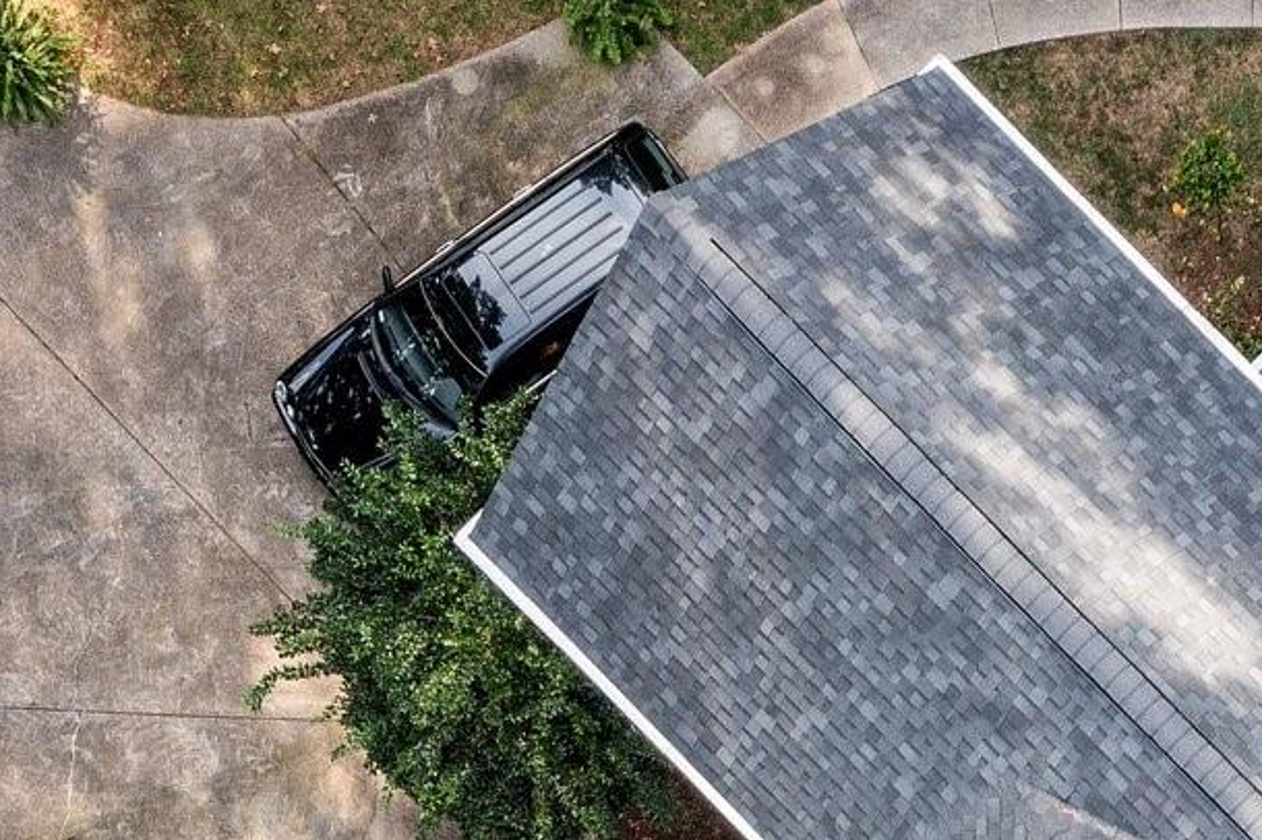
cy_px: 1295
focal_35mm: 94
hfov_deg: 21.3
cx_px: 1119
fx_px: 3293
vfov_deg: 13.6
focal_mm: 10.26
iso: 100
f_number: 4
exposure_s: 1/100
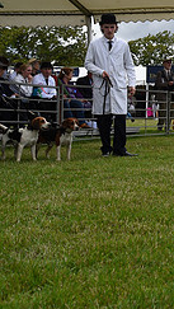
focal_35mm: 85
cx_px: 338
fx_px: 696
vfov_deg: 24.9
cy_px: 100
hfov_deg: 12.6
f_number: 7.1
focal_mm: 34
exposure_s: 1/1250
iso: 360
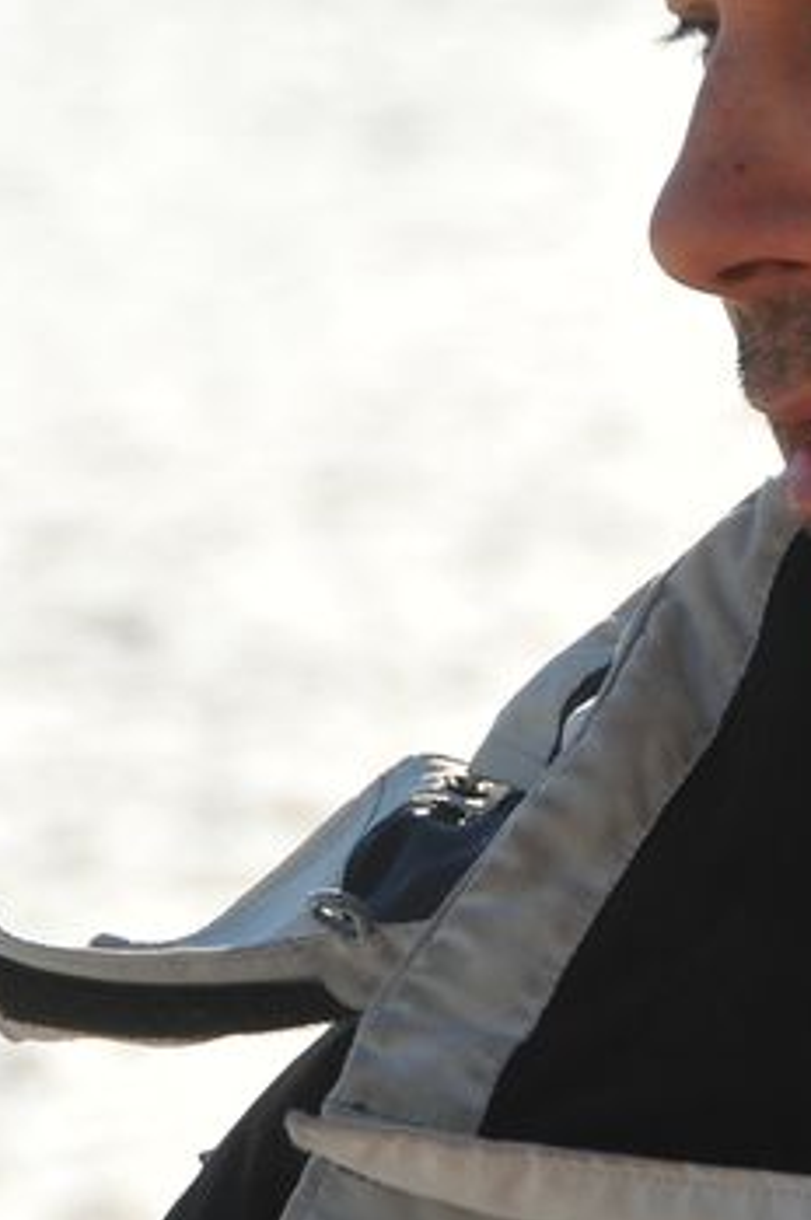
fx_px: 22718
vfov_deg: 3.1
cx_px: 1075
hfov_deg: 2.0
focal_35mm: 671
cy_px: 584
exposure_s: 1/320
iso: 200
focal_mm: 130
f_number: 9
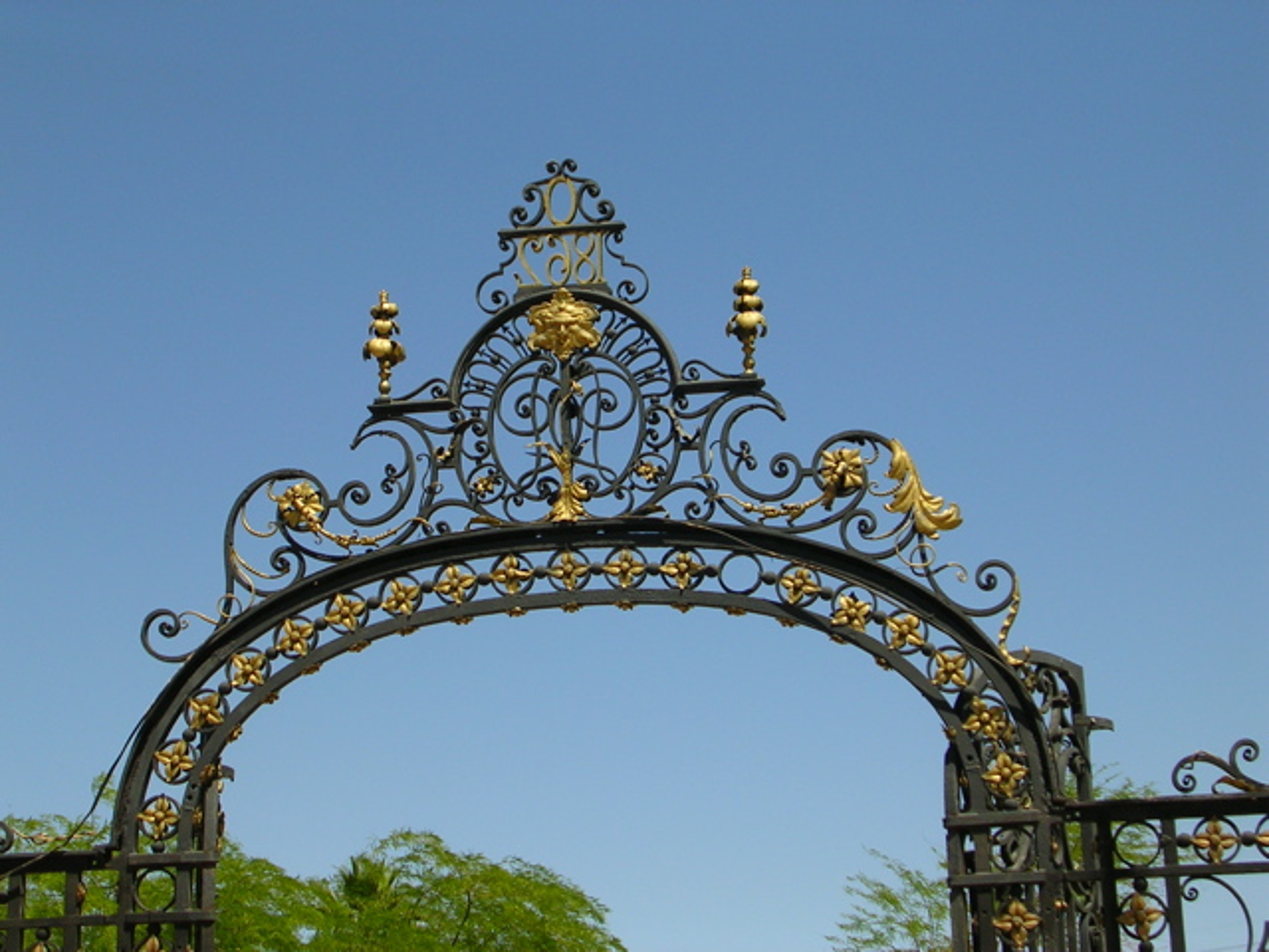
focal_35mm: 72
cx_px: 634
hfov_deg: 27.0
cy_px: 476
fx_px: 2639
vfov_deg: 20.4
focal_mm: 10.9
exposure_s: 1/763
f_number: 3.7
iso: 50
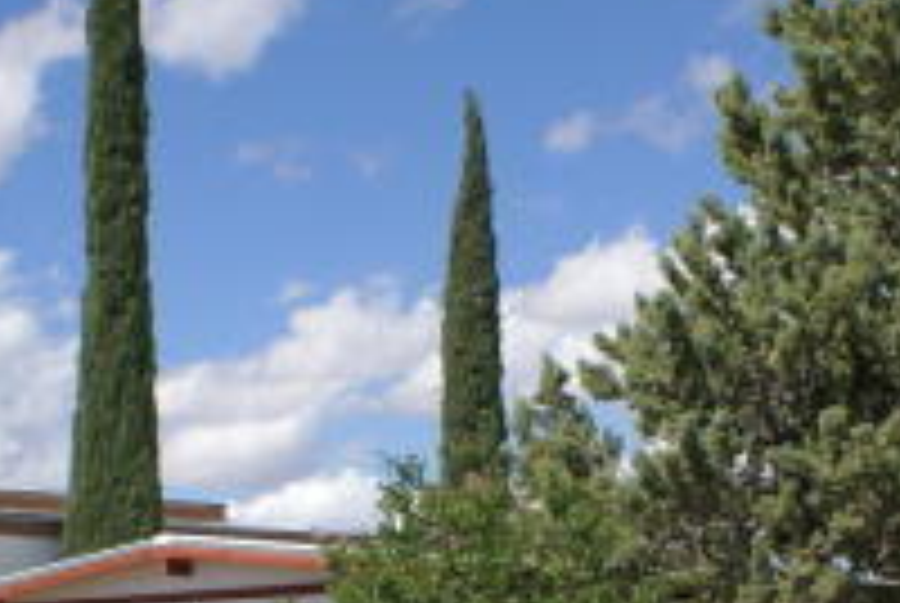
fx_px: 3505
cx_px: 520
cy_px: 549
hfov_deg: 14.6
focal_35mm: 140
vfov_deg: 9.8
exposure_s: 1/640
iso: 100
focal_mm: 26
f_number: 5.6
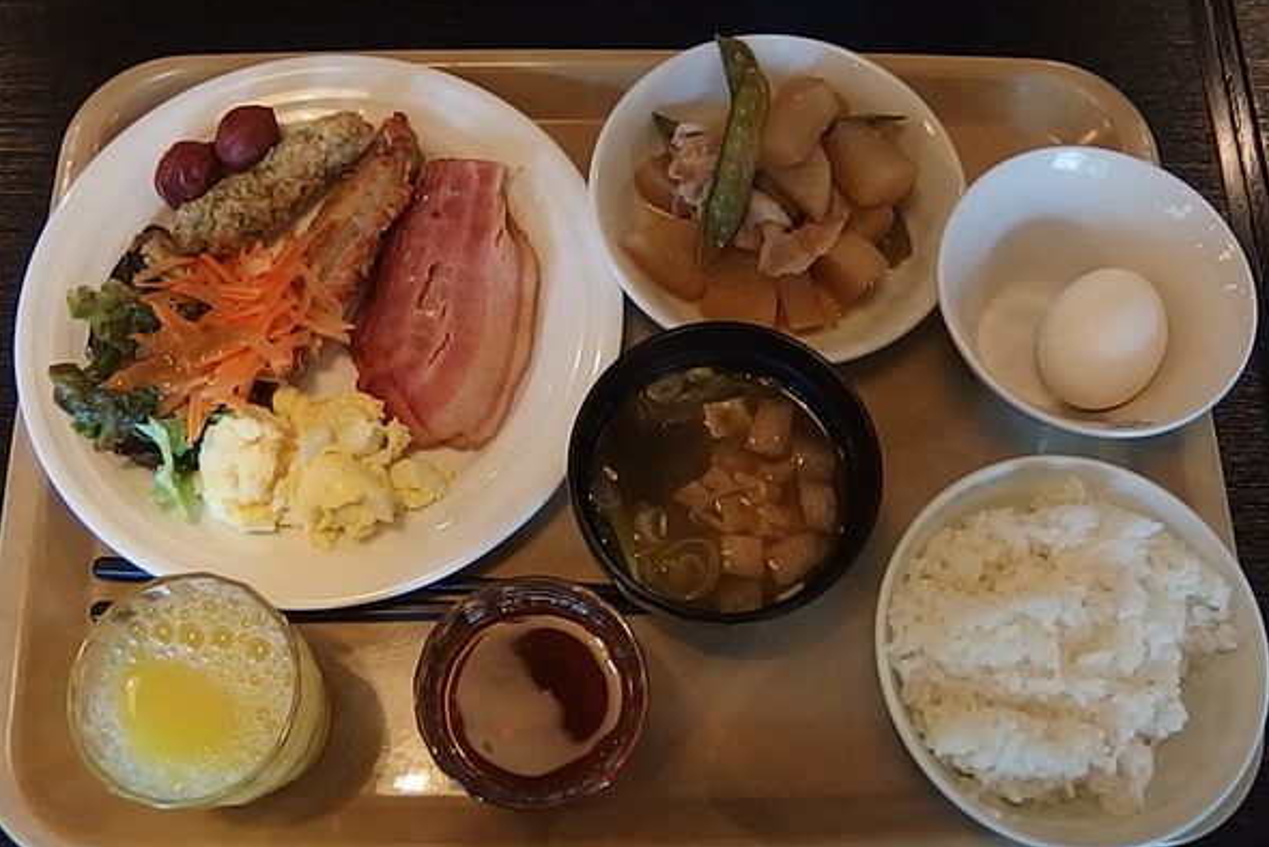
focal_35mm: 37
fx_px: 1305
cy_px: 439
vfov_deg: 36.0
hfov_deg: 51.9
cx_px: 643
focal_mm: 6.2
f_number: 2
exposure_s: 1/50
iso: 200
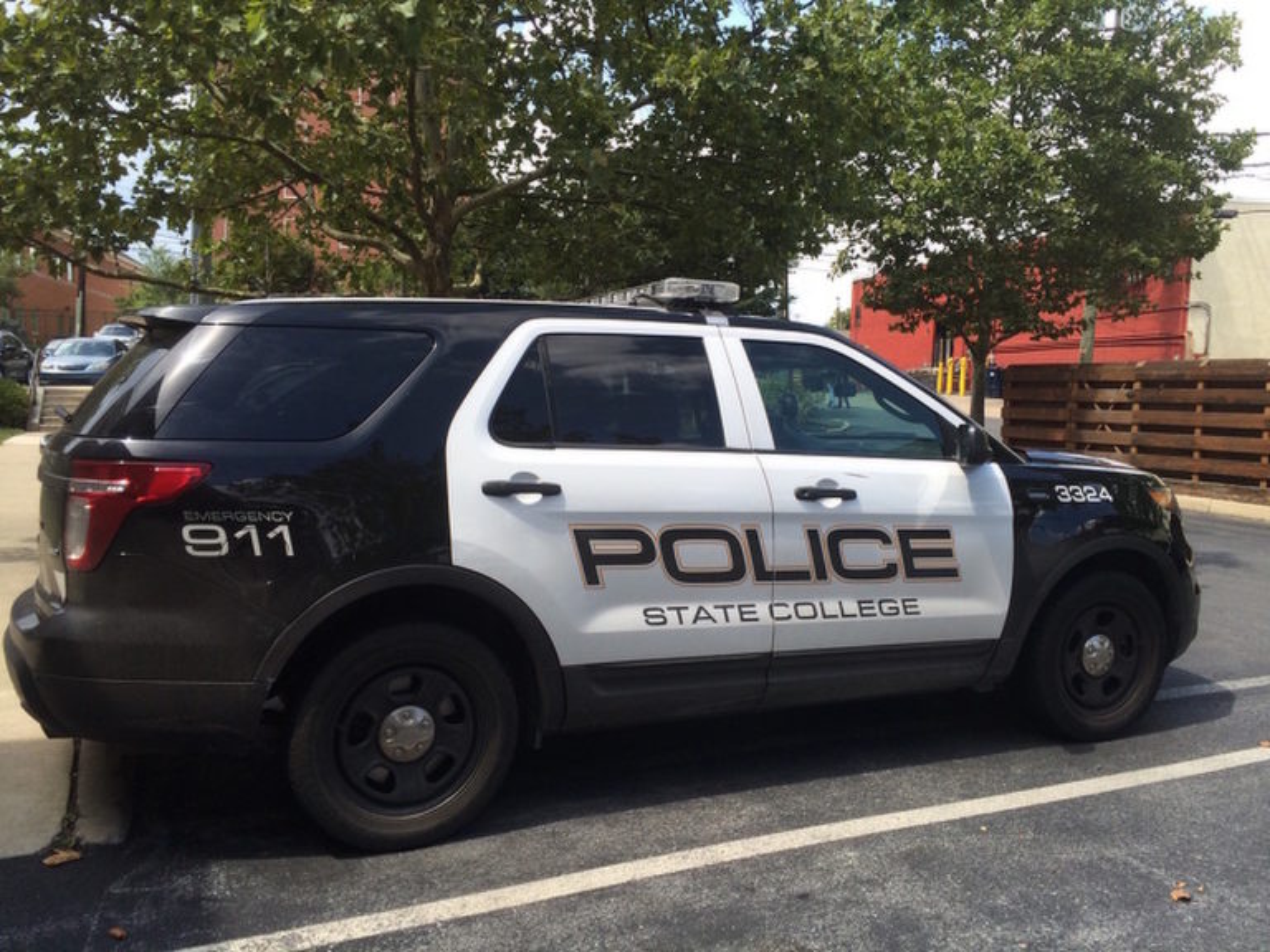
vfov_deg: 48.2
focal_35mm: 29
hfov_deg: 61.7
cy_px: 476
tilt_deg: -5.7
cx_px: 635
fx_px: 1064
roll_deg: -0.8
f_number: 2.2
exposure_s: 1/774
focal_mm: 4.15
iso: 32
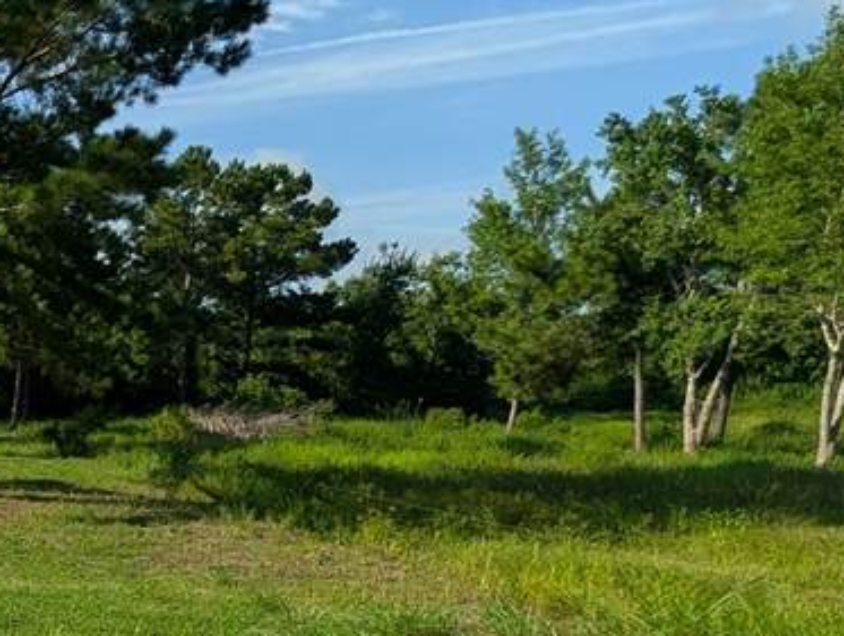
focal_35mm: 41
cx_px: -361
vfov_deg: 33.8
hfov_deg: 30.5
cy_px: 543
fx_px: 1001
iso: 49
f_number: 1.7
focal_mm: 2.02
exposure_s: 1/2545
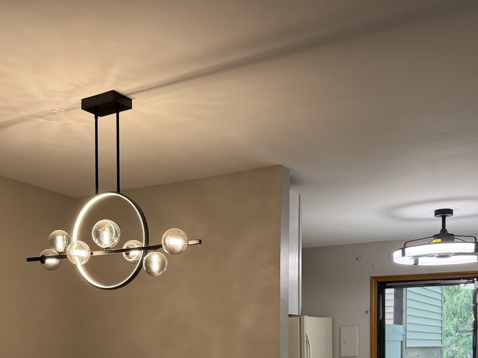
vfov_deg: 29.1
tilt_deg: -0.2
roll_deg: +0.2
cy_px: 346
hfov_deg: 40.2
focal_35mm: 47
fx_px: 649
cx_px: 185
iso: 250
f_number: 1.78
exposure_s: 1/120
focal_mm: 6.76
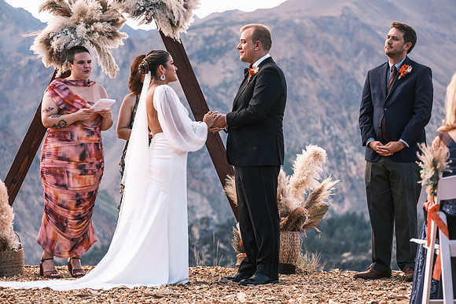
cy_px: 152
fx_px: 1419
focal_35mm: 112
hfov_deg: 18.3
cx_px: 228
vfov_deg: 12.2
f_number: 2.8
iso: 400
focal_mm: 74.4
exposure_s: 1/640
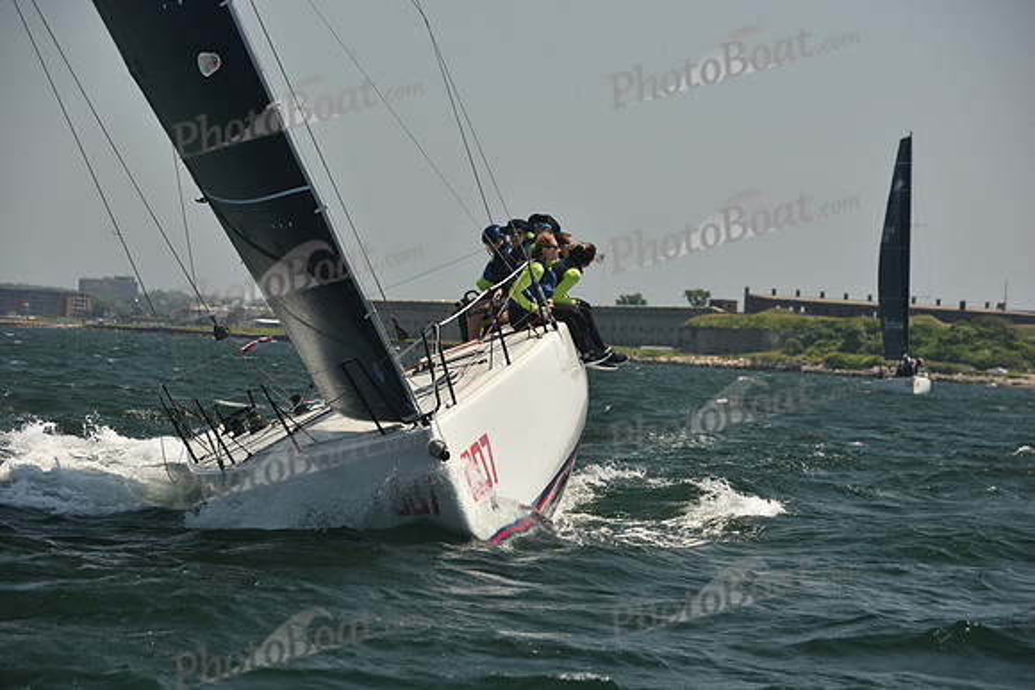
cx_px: 518
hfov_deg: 13.7
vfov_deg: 9.2
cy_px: 345
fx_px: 4313
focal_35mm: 150
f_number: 7.1
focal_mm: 150
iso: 250
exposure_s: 1/640
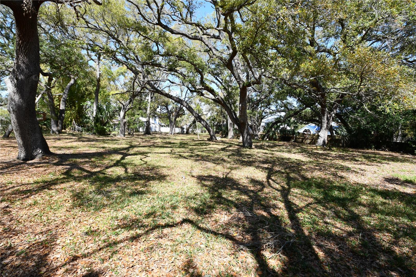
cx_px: 208
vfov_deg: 73.7
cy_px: 138
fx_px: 185
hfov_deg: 96.7
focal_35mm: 16
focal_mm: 11
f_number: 7.1
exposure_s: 1/250
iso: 200
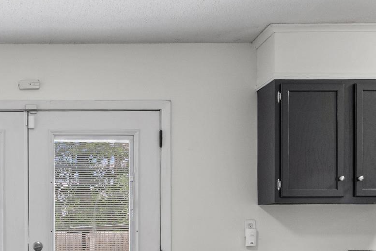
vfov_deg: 22.6
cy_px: 245
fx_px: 606
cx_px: 59
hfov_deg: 33.2
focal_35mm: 58
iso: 250
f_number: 9
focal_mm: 12
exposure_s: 1/5
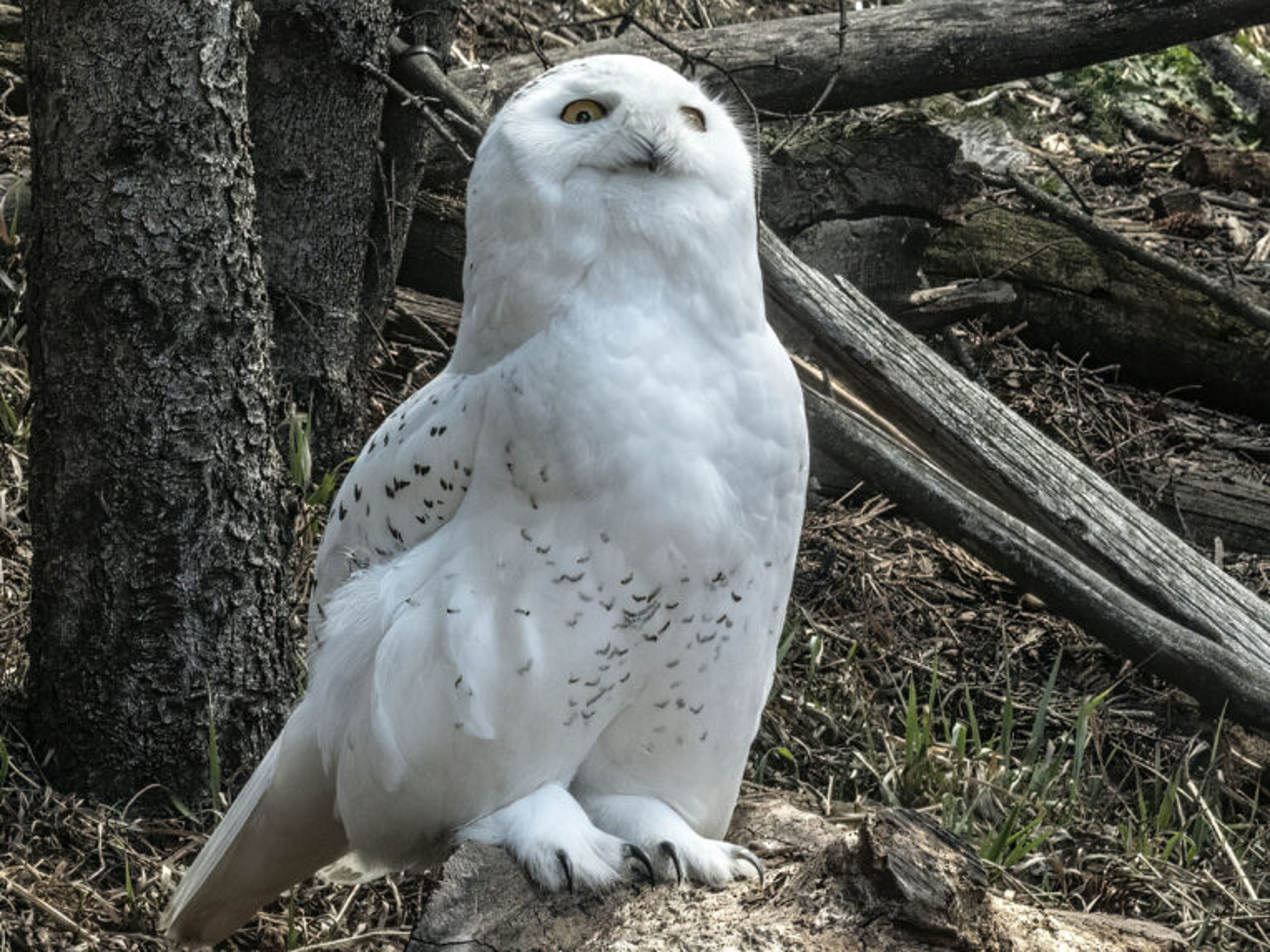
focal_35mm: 228
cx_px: 743
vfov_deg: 6.5
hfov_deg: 8.7
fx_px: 8365
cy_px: 367
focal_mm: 30.3
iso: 400
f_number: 7.1
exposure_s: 1/30
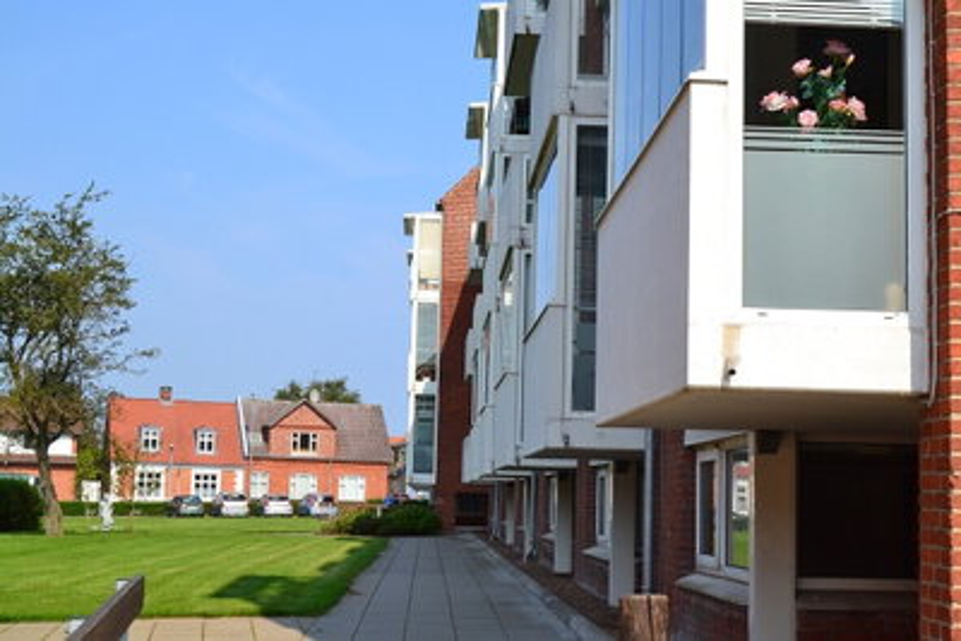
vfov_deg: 23.8
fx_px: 1522
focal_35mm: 57
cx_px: 480
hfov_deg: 35.0
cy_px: 320
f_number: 11
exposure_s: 1/500
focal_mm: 38
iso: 400
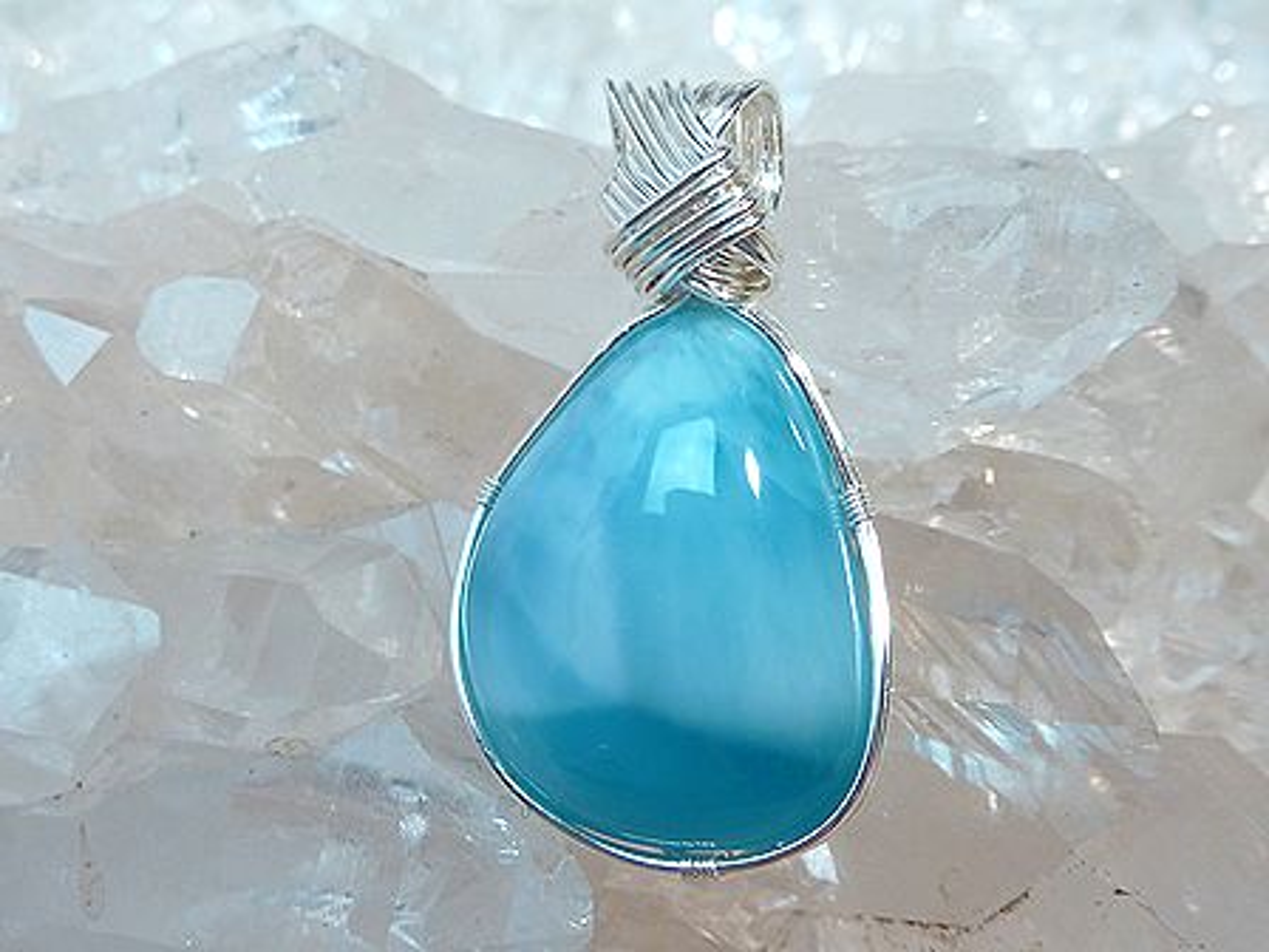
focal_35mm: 51
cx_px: 634
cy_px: 476
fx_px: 1870
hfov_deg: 37.5
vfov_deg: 28.6
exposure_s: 1/80
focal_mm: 4.7
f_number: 3.4
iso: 80
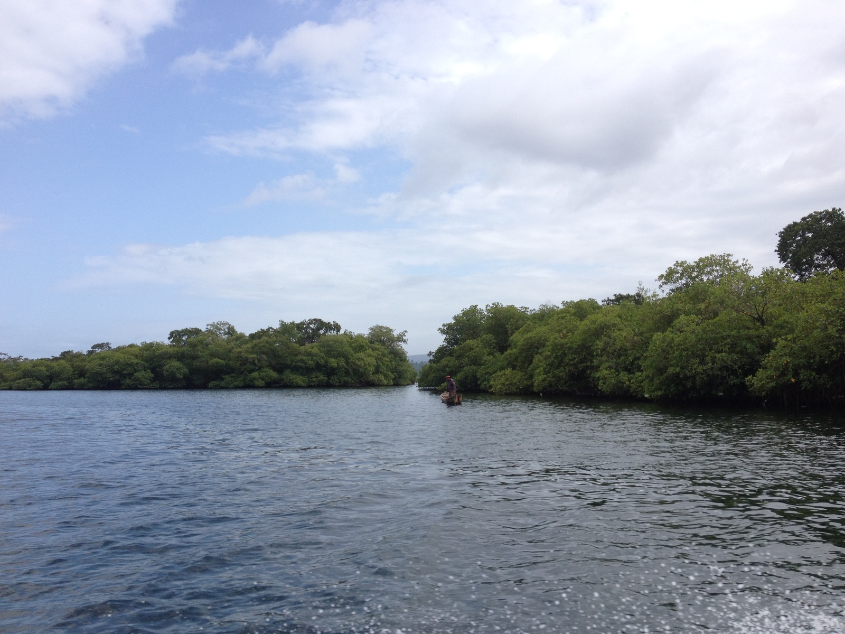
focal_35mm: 35
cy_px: 317
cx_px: 422
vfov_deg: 40.7
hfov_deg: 52.6
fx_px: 854
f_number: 2.4
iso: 50
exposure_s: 1/1346
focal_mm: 4.28
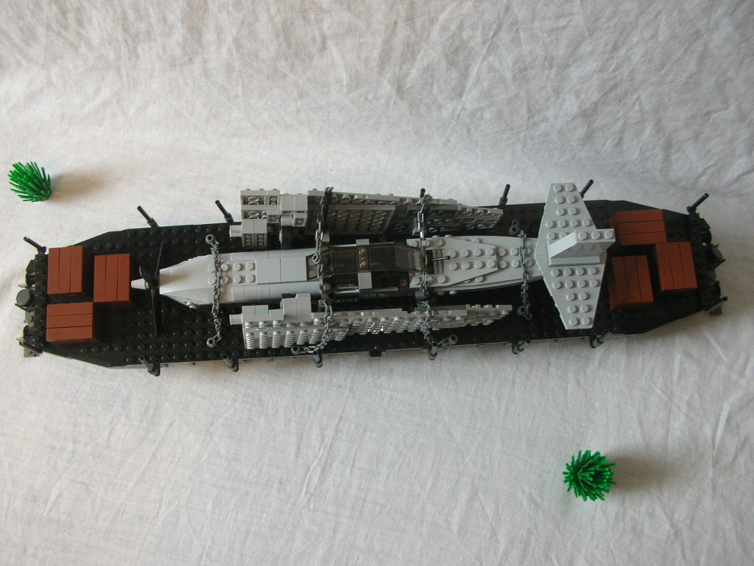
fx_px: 762
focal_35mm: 35
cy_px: 283
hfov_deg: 52.6
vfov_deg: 40.7
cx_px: 377
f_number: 2.8
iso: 50
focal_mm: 5.8
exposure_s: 1/9.6
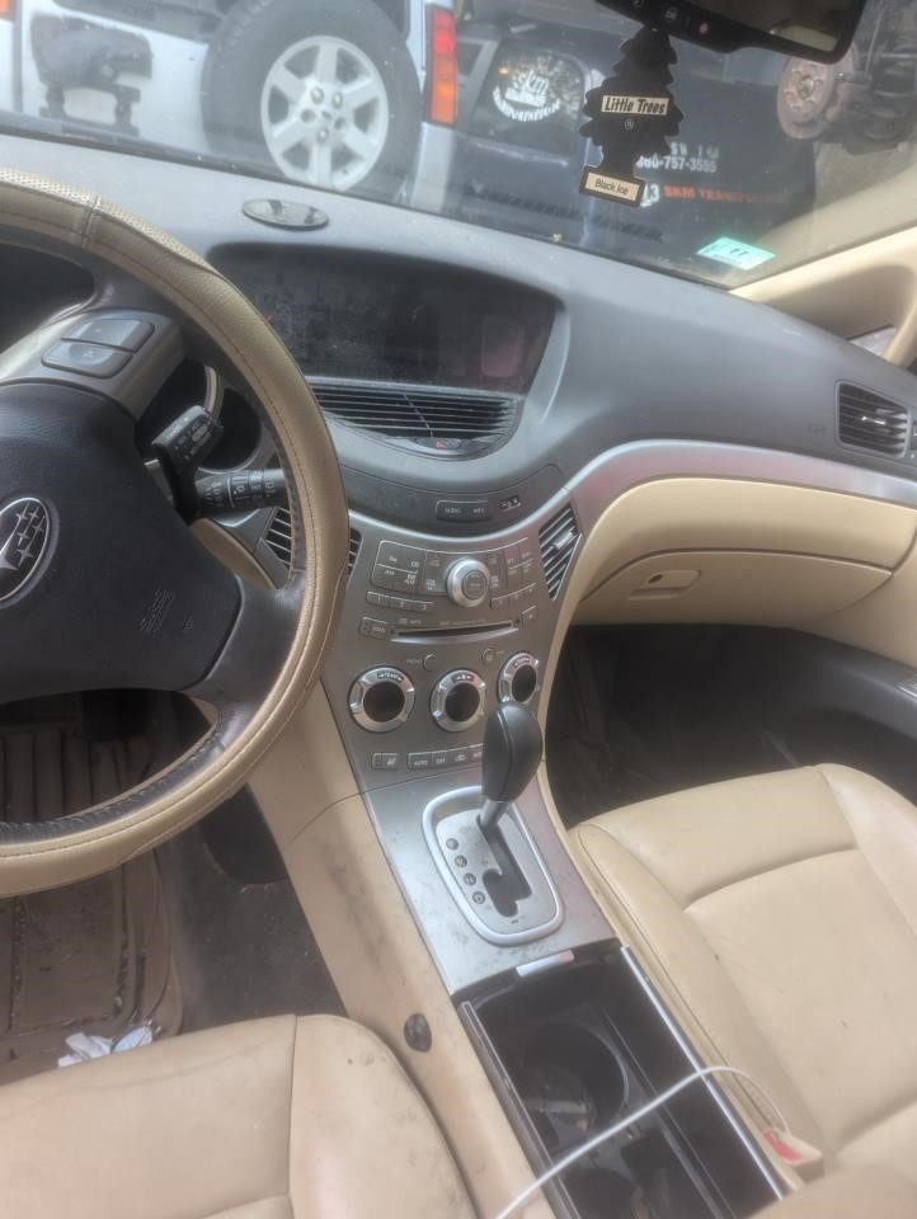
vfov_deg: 71.5
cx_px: 458
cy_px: 610
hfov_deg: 56.9
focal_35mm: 24
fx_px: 846
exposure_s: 1/64.9
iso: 44
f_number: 1.85
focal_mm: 6.81
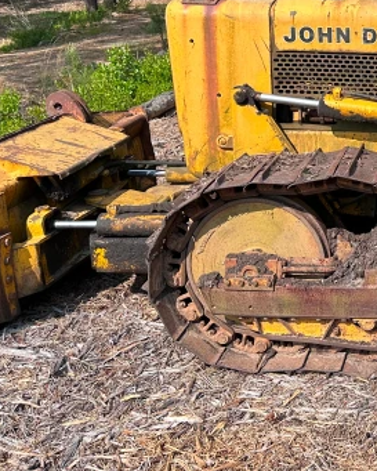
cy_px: 72
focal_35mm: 55
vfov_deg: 32.8
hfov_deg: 24.8
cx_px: 460
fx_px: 767
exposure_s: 1/2660
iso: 80
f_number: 1.78
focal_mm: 6.86
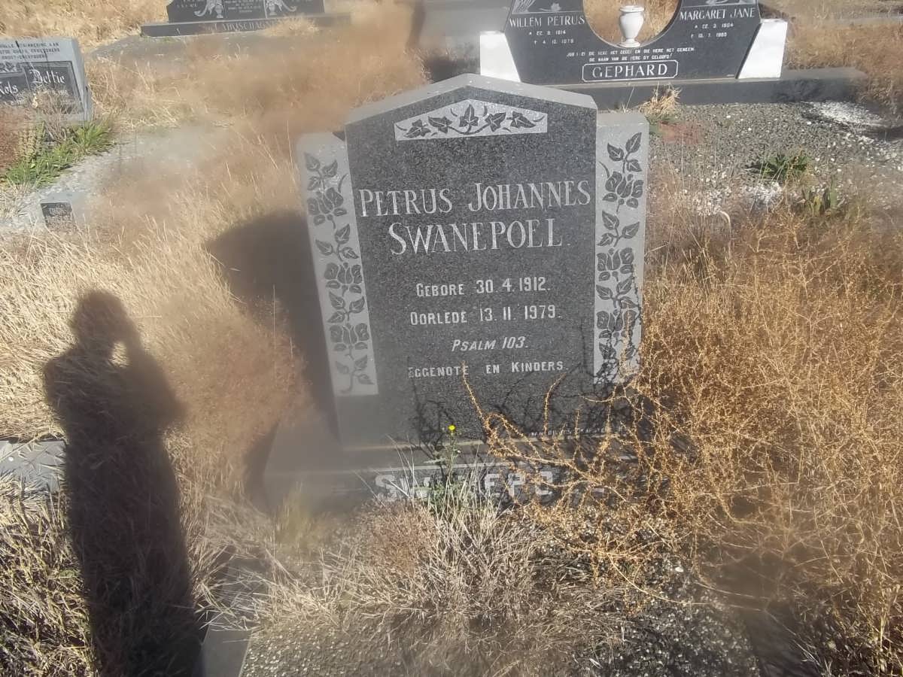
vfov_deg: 44.2
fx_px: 835
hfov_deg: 56.8
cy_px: 338
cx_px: 452
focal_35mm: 32
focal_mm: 5.7
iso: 80
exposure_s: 1/400
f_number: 5.5
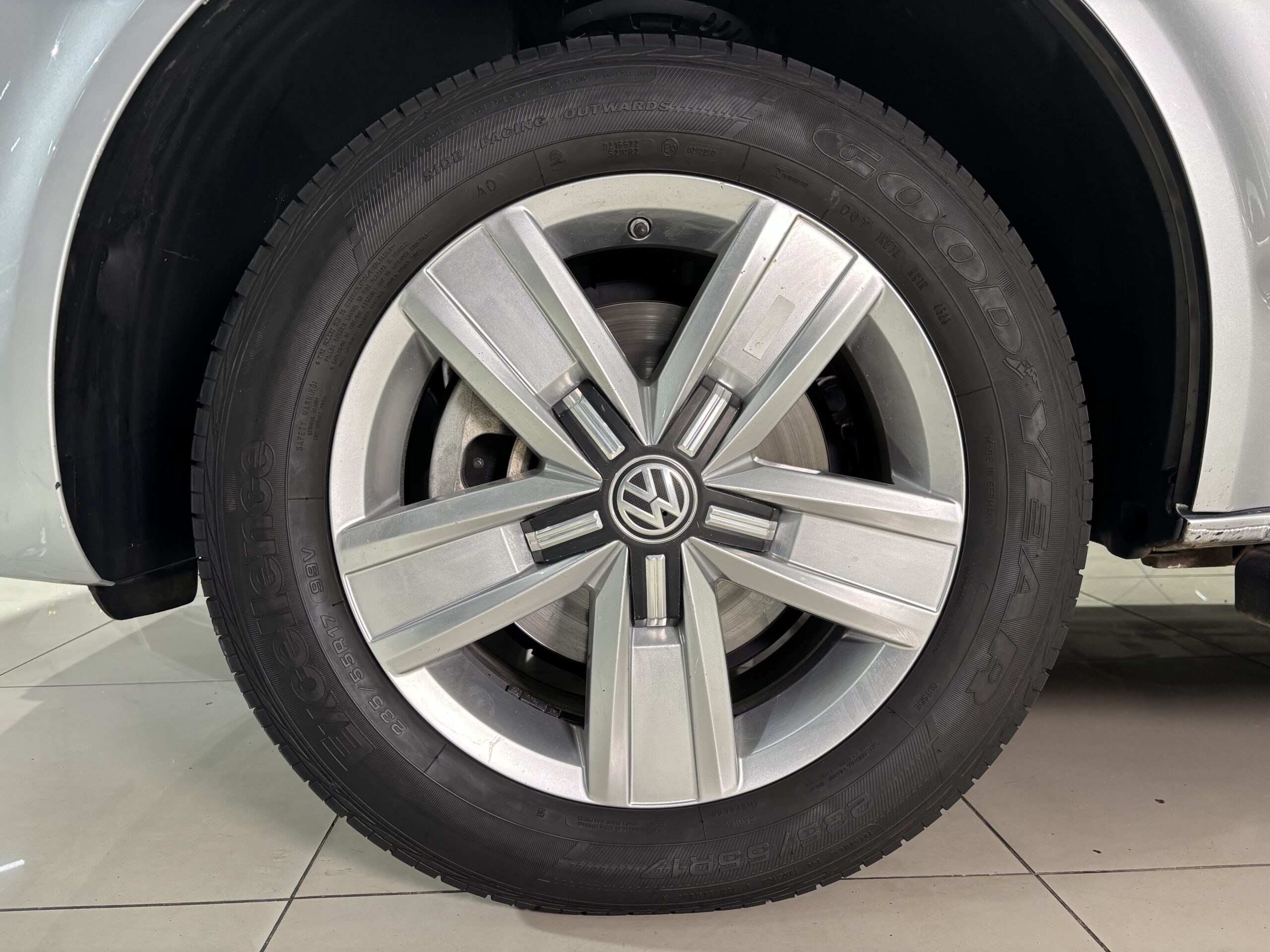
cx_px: 635
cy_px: 476
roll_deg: +1.3
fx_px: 954
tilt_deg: -5.6
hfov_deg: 67.3
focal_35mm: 26
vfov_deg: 53.1
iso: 80
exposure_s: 1/50
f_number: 1.6
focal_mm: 5.96
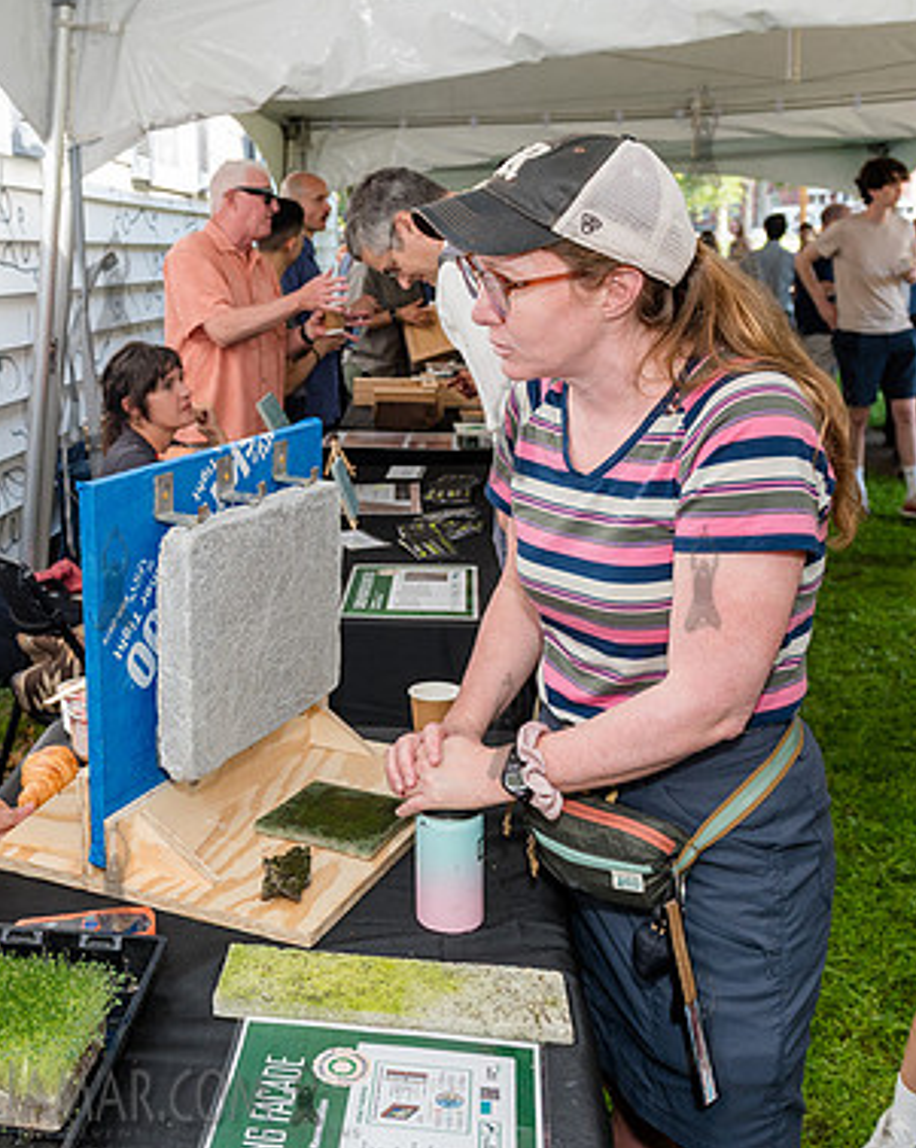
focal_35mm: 40
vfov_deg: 45.7
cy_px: 503
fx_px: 1357
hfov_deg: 36.4
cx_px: 219
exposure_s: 1/200
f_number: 3.5
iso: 400
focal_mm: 24
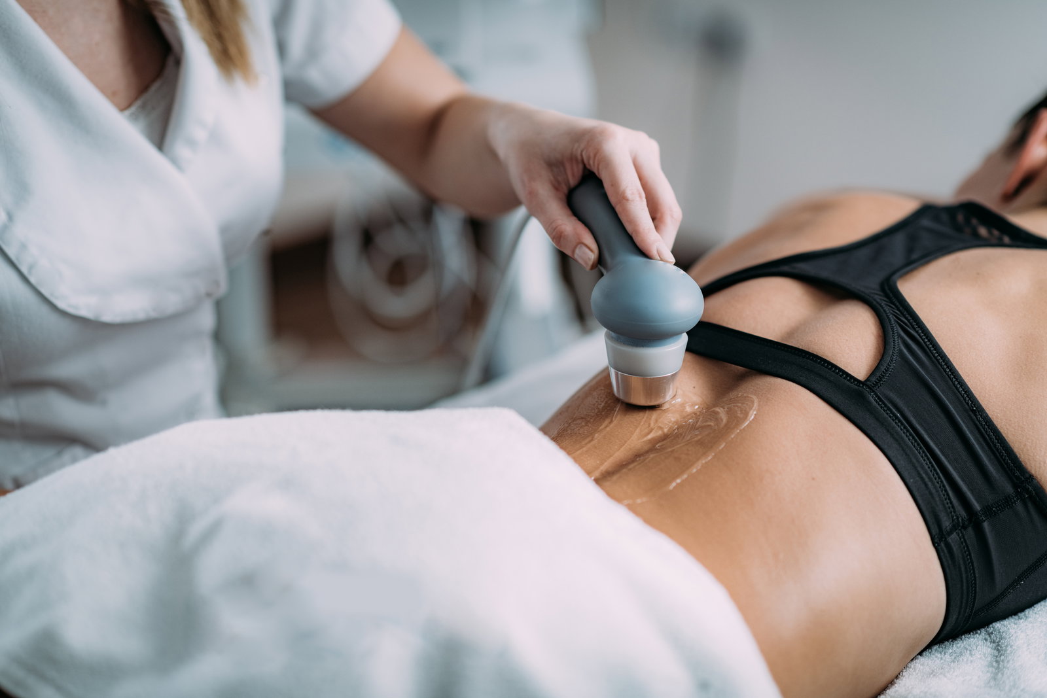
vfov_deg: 16.1
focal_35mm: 85
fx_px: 2472
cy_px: 349
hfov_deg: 23.9
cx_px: 524
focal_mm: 85
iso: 100
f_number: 2
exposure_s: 1/200
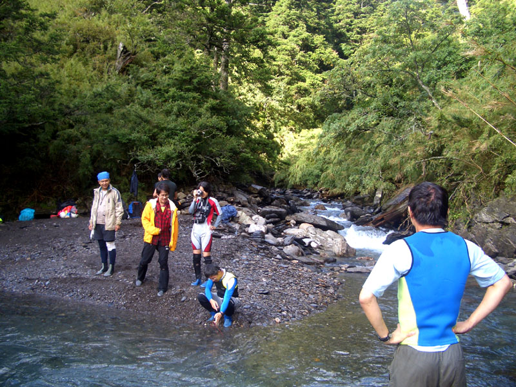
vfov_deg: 40.7
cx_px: 258
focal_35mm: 35
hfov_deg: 52.6
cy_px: 194
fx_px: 522
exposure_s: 1/125
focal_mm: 5.8
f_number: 2.6
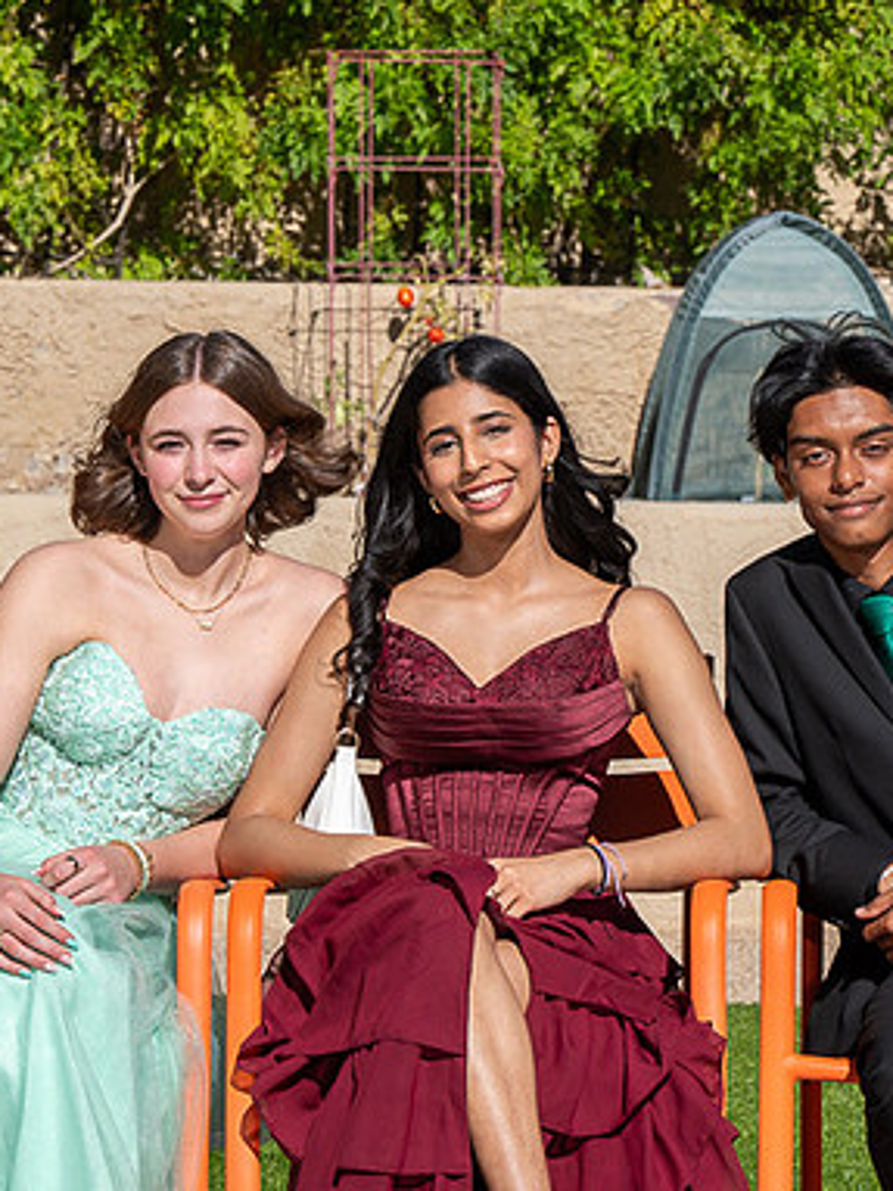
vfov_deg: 7.5
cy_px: 468
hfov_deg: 5.6
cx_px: 608
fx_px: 9120
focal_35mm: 265
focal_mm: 150
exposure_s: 1/200
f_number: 11
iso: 50
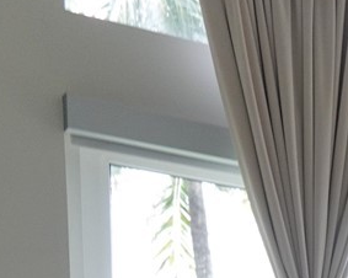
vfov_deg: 10.5
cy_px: 683
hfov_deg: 10.8
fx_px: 1276
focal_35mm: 124
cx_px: 1027
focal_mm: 8.58
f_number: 2.5
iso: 160
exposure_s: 1/100
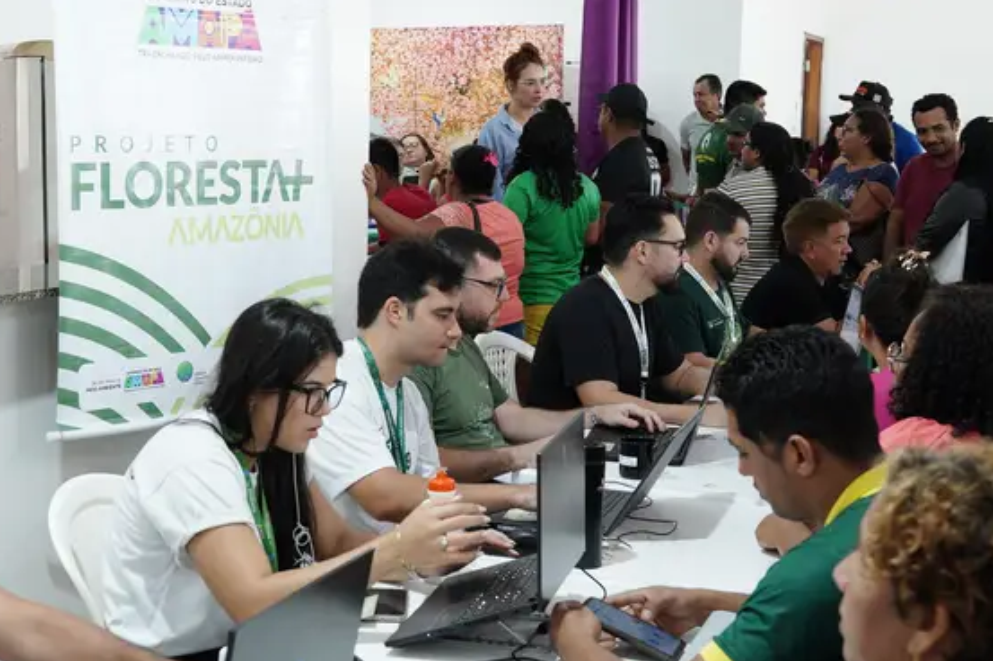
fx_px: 1544
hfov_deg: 35.6
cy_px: 334
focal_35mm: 56
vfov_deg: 24.2
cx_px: 418
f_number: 3.5
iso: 2500
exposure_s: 1/125
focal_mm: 24
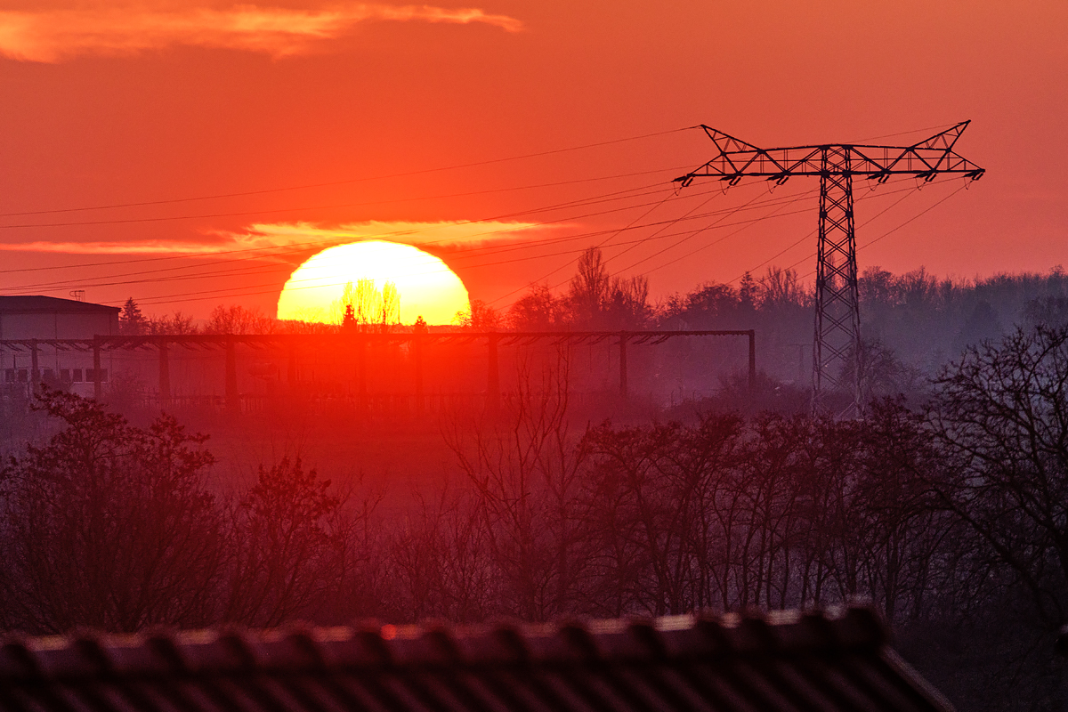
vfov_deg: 2.1
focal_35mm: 660
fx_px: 19578
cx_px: 534
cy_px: 356
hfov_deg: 3.1
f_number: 7.1
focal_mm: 440
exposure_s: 1/1250
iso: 400
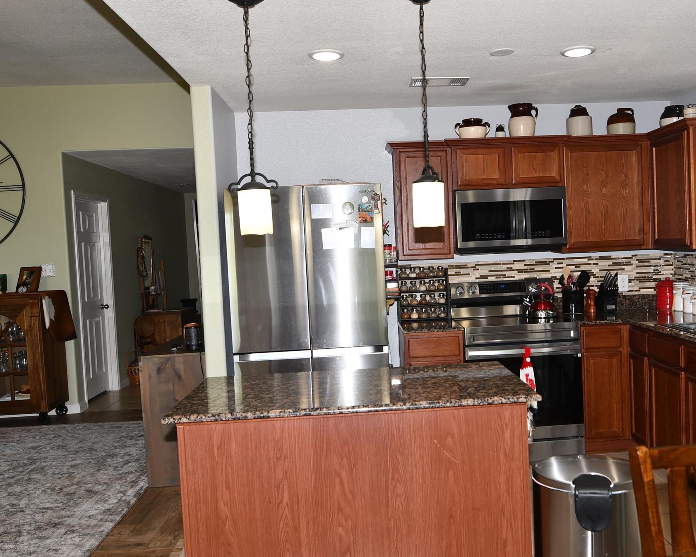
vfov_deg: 45.8
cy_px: 277
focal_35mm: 32
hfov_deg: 55.3
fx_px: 659
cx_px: 413
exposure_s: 1/60
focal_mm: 14
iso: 125
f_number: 4.5
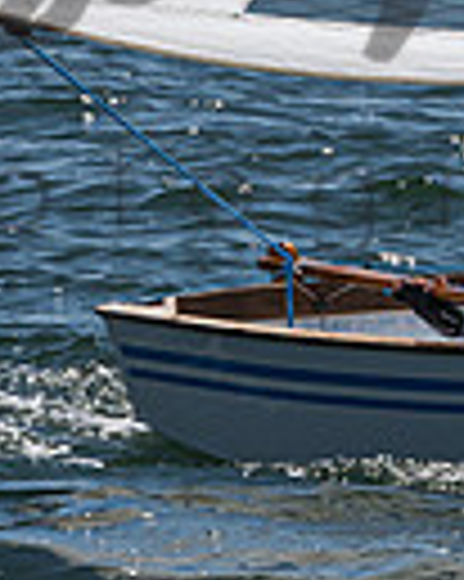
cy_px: -157
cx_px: 684
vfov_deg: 1.8
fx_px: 18905
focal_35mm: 1100
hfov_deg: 1.4
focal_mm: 200
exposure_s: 1/800
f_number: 16
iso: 250
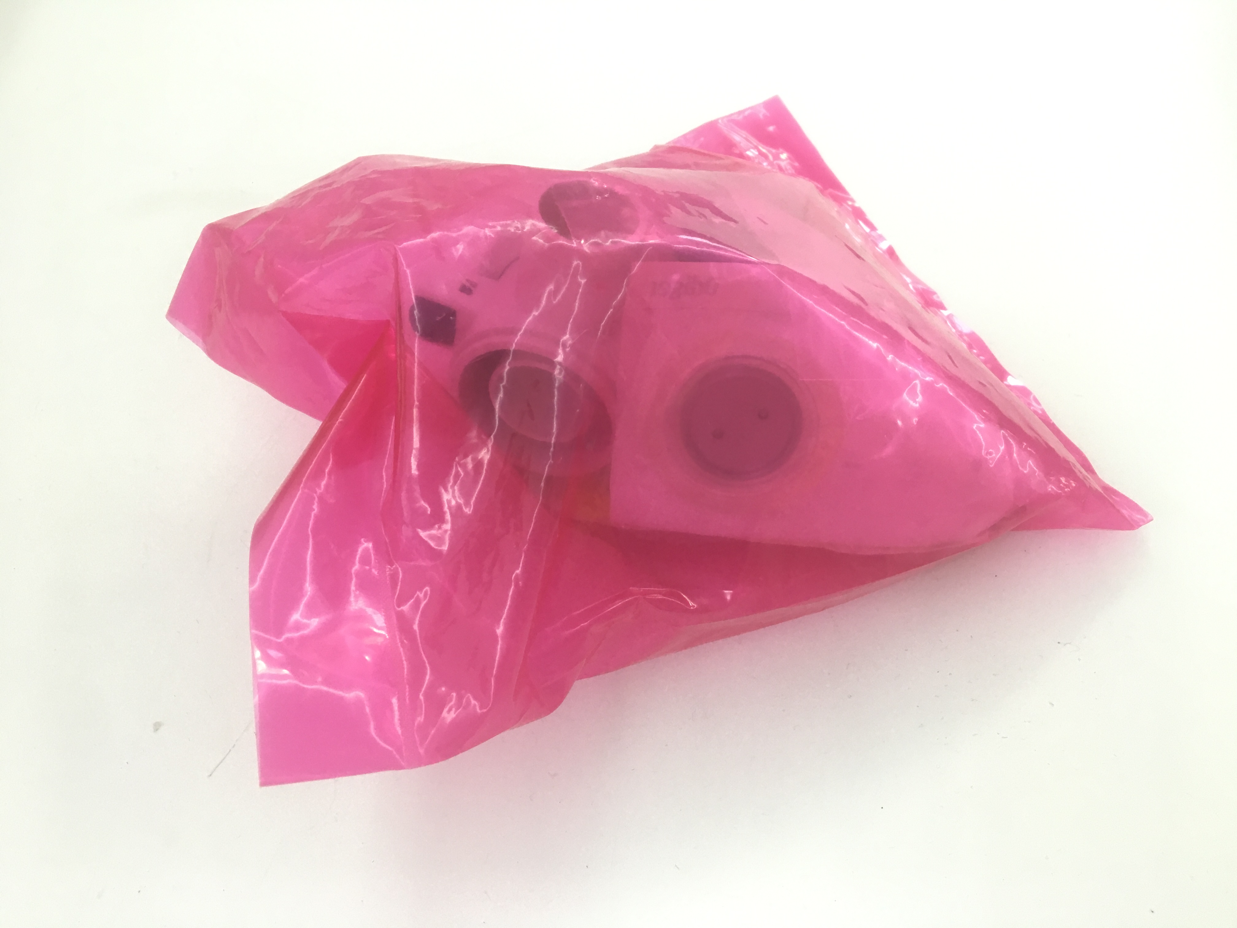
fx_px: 1036
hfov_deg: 61.7
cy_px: 464
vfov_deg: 48.2
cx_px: 618
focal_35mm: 29
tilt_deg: -64.1
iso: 100
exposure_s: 1/33
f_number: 2.2
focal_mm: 4.15
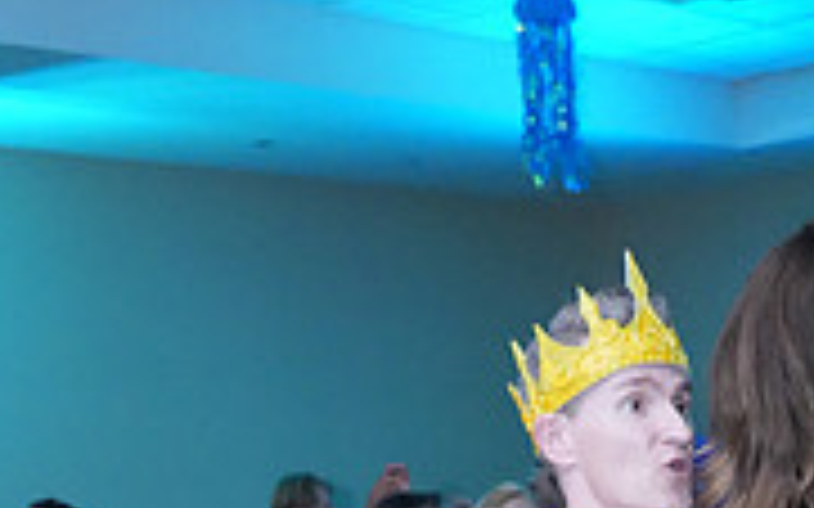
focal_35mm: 101
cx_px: 848
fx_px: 2240
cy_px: 1119
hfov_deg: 19.9
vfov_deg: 11.3
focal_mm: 31
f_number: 4
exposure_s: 1/200
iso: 8000
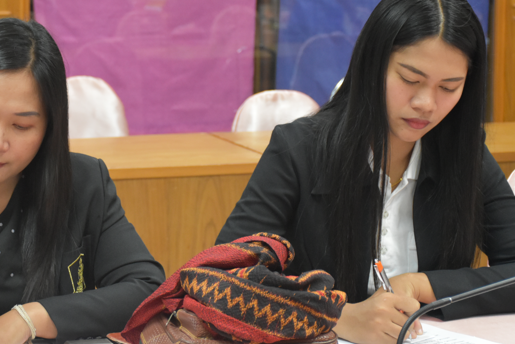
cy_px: 158
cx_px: 160
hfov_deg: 17.6
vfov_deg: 11.8
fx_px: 1659
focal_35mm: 116
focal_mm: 50
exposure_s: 1/60
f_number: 4.8
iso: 2200
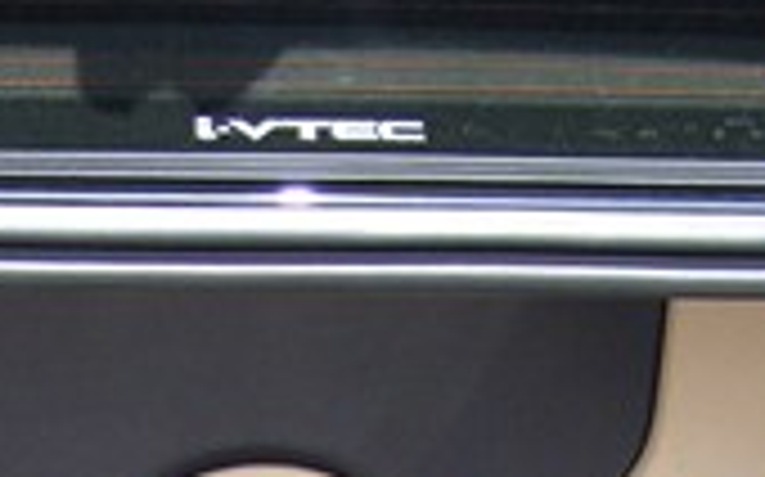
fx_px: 3084
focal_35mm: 148
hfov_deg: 14.1
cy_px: 832
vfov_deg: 8.5
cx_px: 256
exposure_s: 1/500
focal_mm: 6
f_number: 2.7
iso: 80
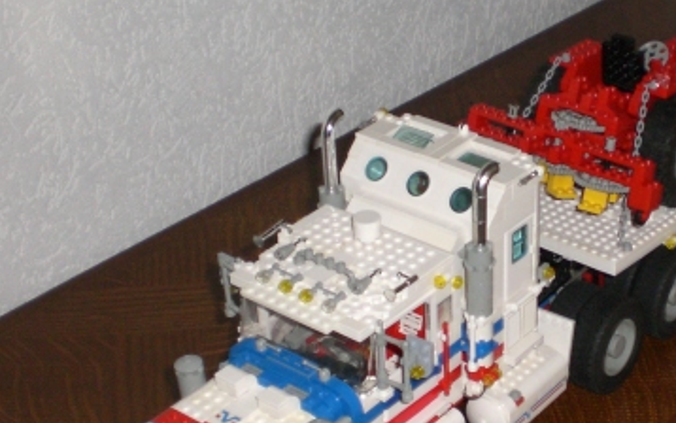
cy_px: 259
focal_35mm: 72
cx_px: 540
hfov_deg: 28.0
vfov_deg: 18.1
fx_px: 1327
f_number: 3.1
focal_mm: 6.3
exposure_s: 1/60
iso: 200
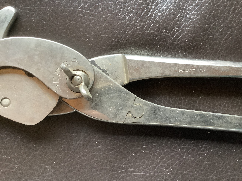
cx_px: 121
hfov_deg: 58.4
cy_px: 90
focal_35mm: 31
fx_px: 217
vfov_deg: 45.4
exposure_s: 1/60
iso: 400
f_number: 2.4
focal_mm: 3.3
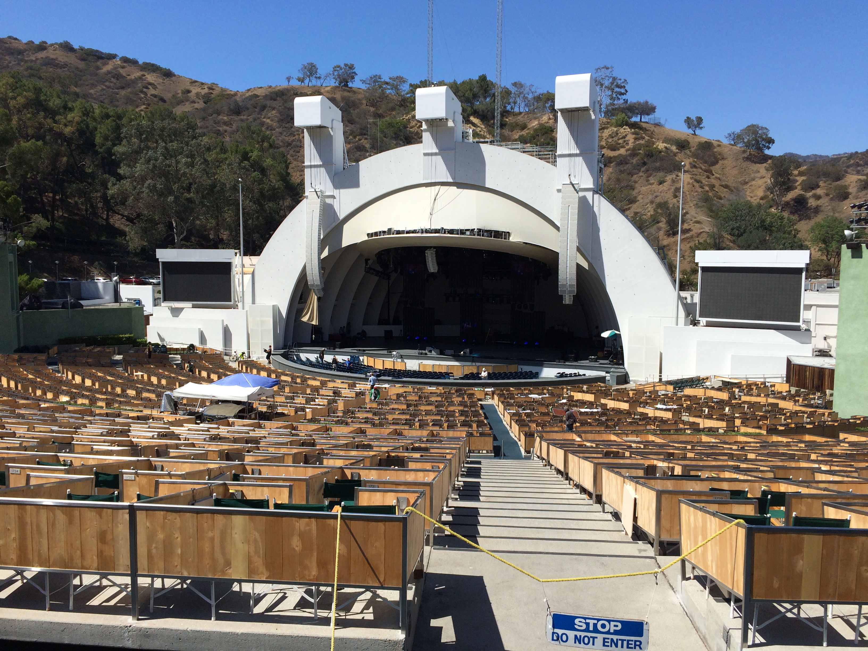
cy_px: 326
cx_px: 434
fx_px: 727
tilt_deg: -6.3
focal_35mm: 29
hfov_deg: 61.7
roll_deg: -0.7
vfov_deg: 48.2
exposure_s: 1/2564
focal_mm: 4.15
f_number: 2.2
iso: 32
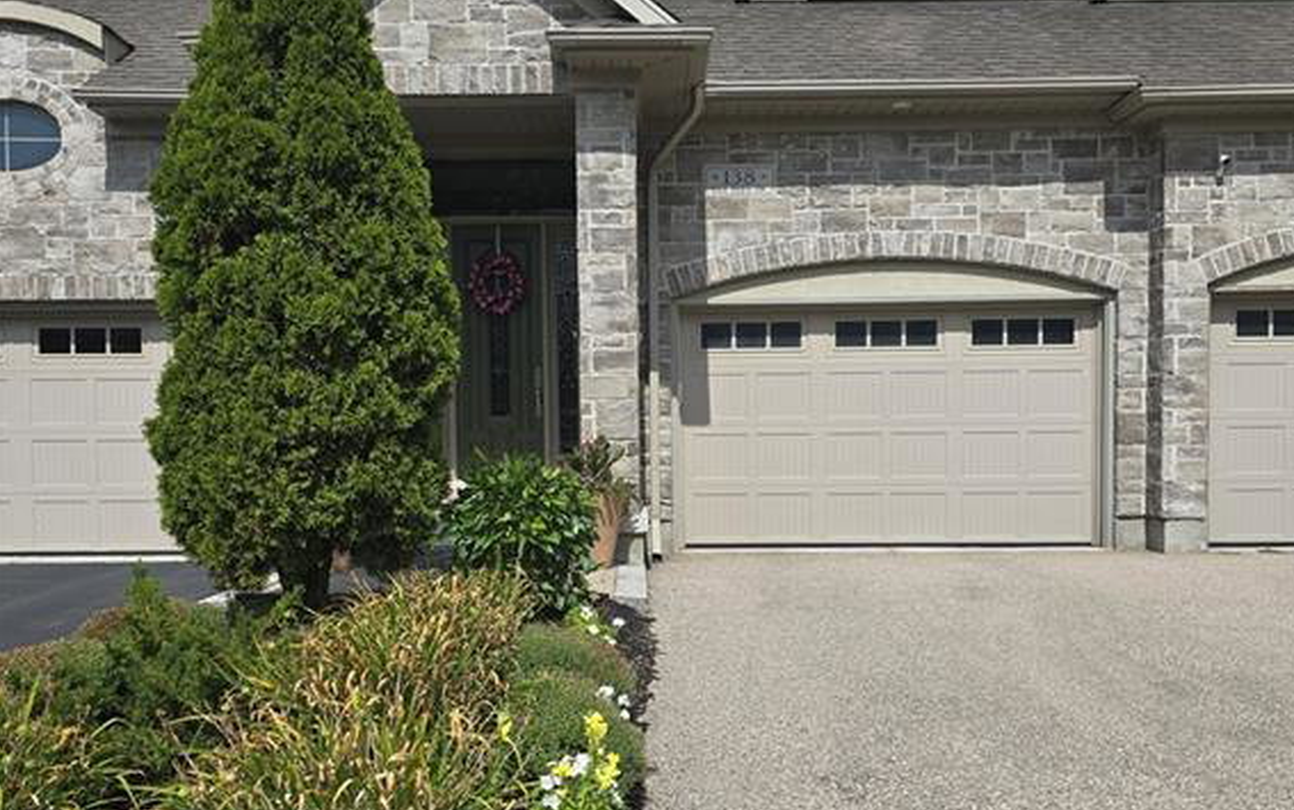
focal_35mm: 33
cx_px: 653
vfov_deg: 38.2
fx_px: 1164
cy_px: 497
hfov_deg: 58.1
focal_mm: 6.3
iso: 12
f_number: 1.7
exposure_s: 1/1311
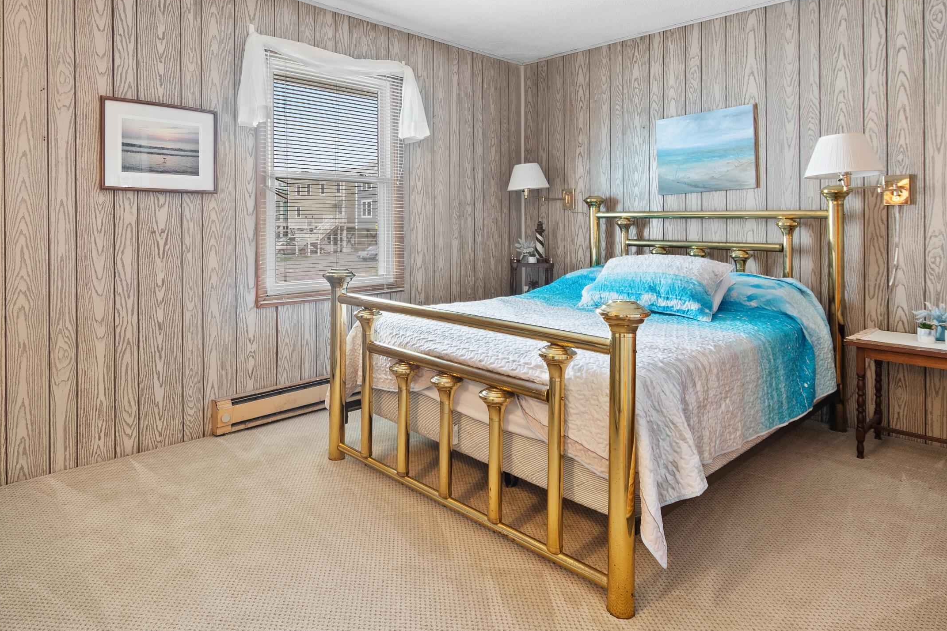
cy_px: 224
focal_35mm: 21
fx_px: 552
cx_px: 445
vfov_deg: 58.5
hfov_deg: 81.1
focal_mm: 10
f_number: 4.5
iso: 100
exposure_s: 1/2
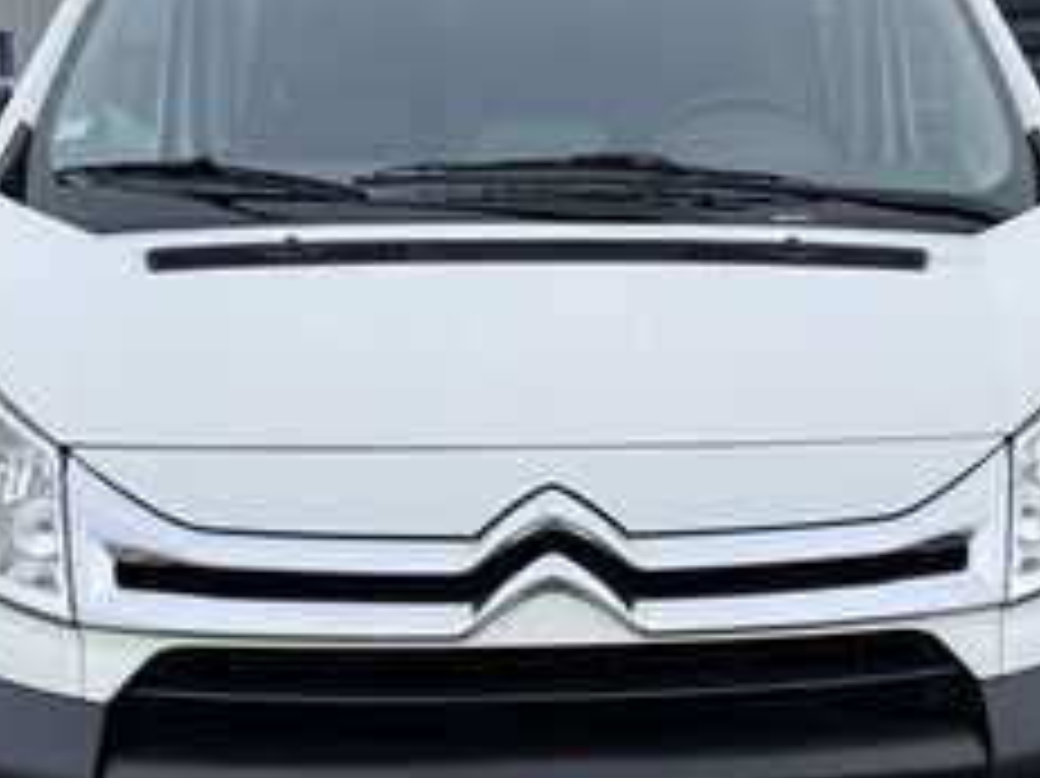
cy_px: 456
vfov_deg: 27.5
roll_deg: +0.1
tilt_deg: -11.0
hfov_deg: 36.0
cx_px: 657
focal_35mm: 53
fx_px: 1592
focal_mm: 6.76
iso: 80
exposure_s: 1/1869
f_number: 1.78
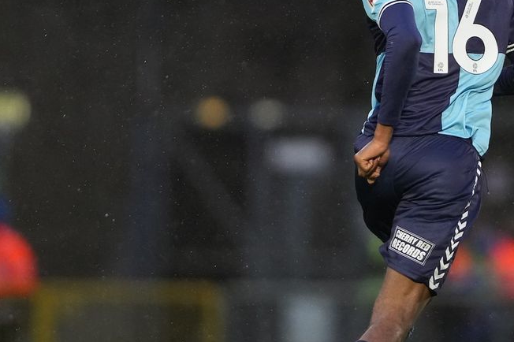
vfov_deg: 1.6
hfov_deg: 2.4
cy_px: 195
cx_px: 410
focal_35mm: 859
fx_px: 12258
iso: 3200
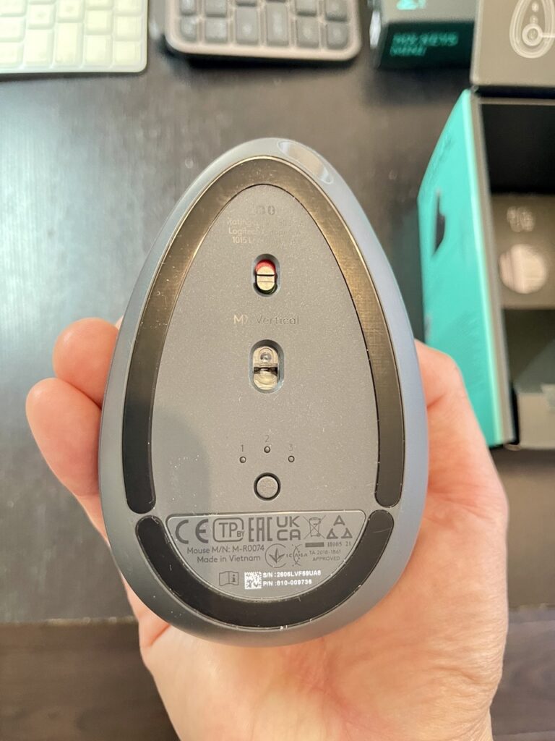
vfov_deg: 69.4
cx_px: 278
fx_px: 534
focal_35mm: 25
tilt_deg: -79.5
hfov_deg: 54.9
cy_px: 370
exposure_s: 1/33
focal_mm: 5.1
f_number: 1.6
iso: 640
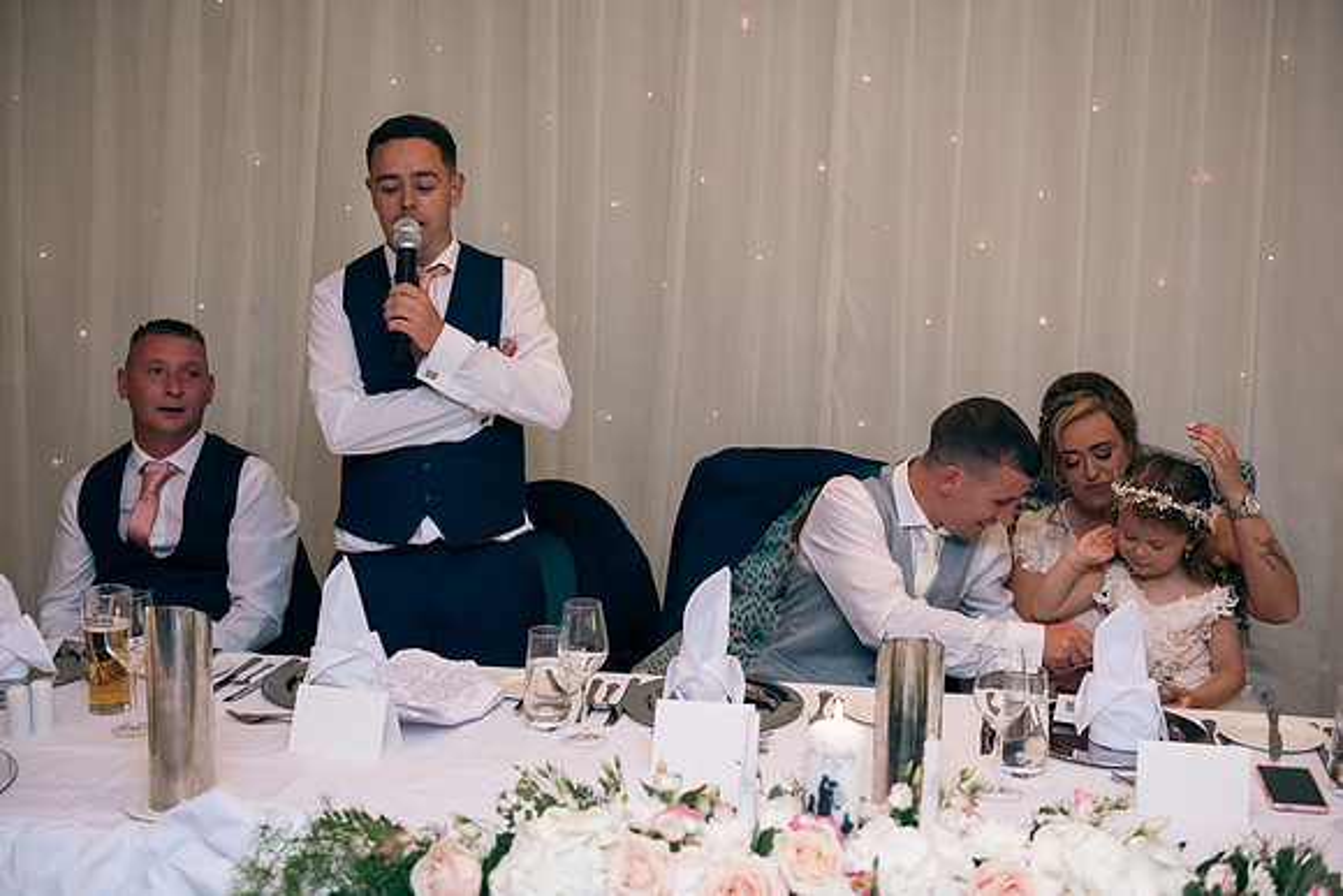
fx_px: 1791
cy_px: 448
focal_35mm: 48
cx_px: 672
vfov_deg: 28.1
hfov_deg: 41.1
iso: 640
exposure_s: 1/160
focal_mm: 48
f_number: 3.5
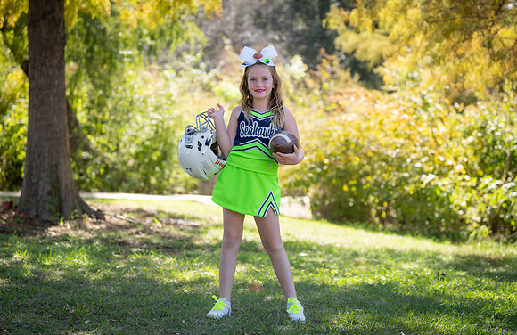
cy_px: 163
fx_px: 1328
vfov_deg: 14.4
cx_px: 256
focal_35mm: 93
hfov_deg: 22.0
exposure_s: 1/400
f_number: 2.8
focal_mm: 84
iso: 100
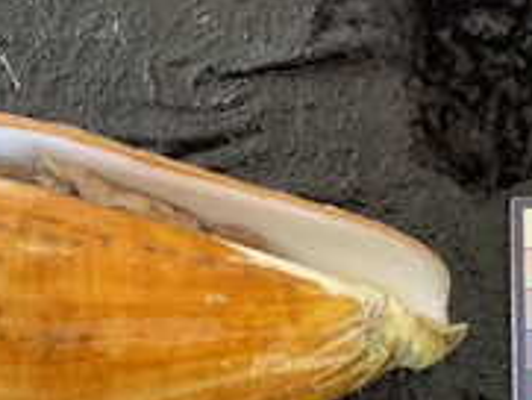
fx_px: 861
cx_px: 194
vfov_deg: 25.2
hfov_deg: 34.1
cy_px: 375
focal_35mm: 56
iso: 125
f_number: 1.8
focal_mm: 3
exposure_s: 1/60
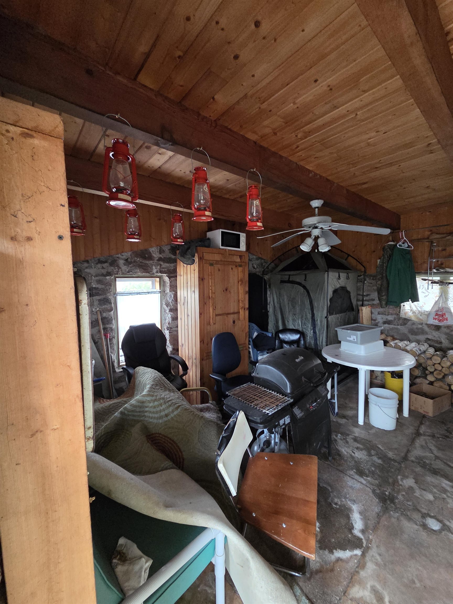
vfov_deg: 106.2
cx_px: 226
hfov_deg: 89.9
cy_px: 302
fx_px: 227
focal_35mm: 13
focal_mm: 2.2
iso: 1250
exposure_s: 1/40
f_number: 2.2
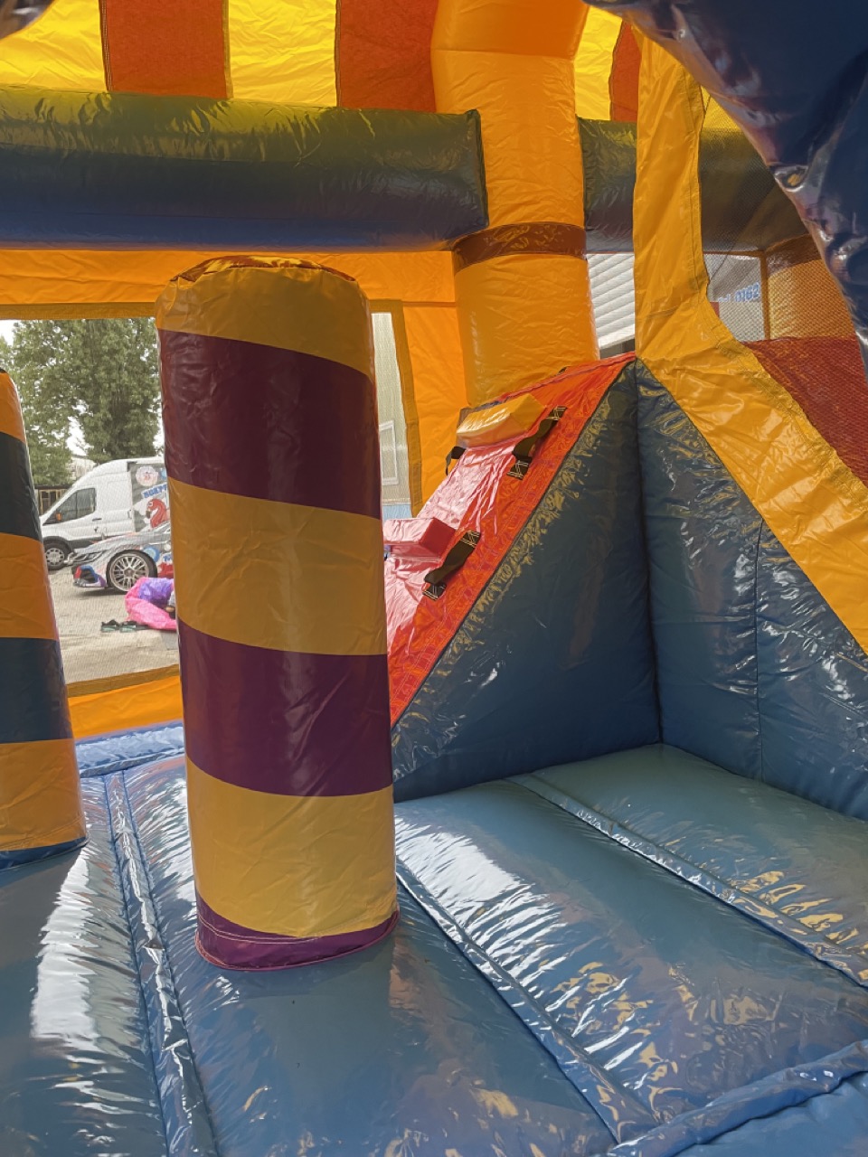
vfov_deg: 67.3
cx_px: 434
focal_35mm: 26
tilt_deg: -4.0
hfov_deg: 53.1
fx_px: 869
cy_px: 578
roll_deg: +4.0
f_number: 1.6
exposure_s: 1/97
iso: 125
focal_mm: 4.2
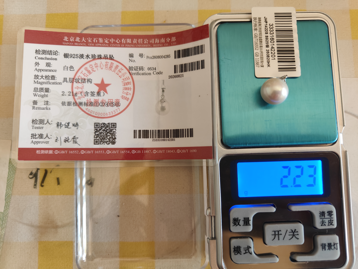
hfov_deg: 71.6
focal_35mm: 24
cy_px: 134
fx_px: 248
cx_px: 179
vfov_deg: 56.8
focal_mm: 5.59
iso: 250
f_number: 1.8
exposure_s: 1/50
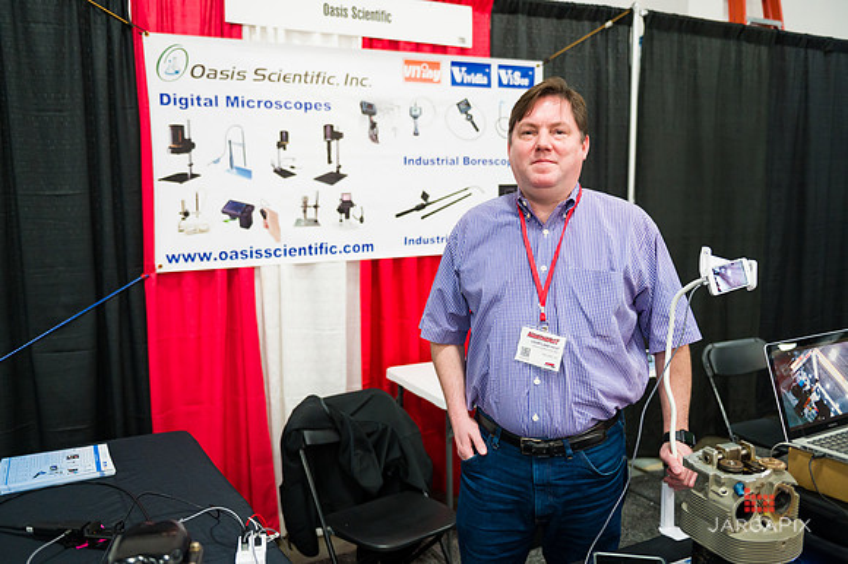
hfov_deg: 58.7
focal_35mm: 32
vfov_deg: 41.1
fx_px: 753
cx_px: 424
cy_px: 282
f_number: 3.2
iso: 3200
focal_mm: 32
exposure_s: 1/250
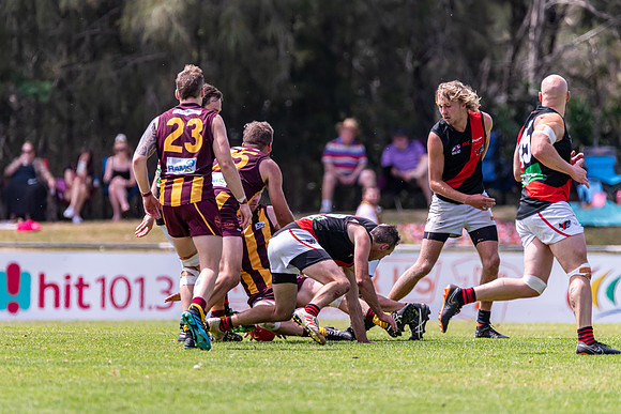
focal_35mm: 610
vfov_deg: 2.3
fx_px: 10516
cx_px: 282
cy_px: 223
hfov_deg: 3.4
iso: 800
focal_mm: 550
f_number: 6.3
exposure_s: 1/2000
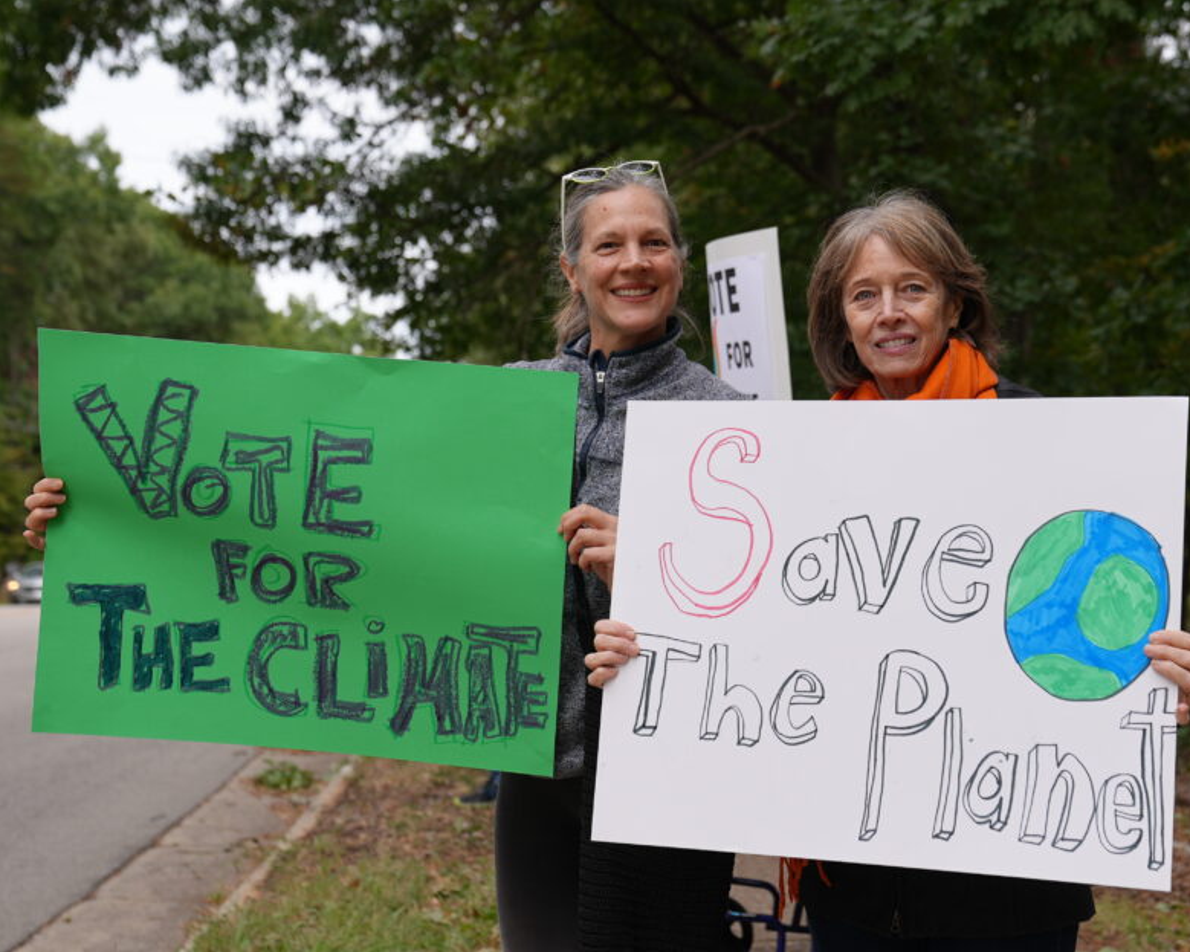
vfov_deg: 26.2
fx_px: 2042
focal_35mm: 58
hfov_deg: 32.4
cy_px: 497
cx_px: 707
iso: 125
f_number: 4
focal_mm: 47
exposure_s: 1/160
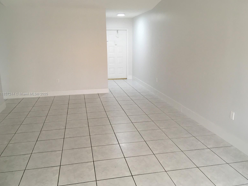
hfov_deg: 60.0
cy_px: 94
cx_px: 125
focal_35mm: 30
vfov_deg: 46.8
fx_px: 215
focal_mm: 4.15
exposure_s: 1/30
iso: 32
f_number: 2.2
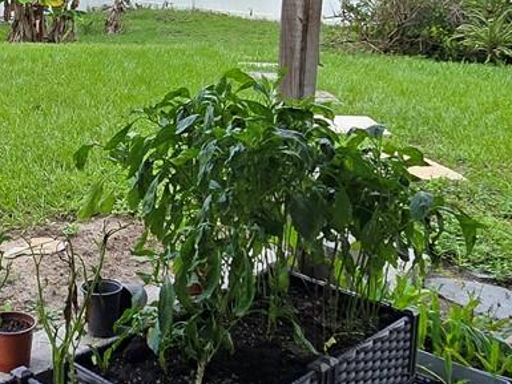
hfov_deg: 33.8
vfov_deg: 26.1
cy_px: 31
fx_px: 799
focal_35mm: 54
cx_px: 59
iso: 50
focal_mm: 2.2
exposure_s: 1/868
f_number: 2.2
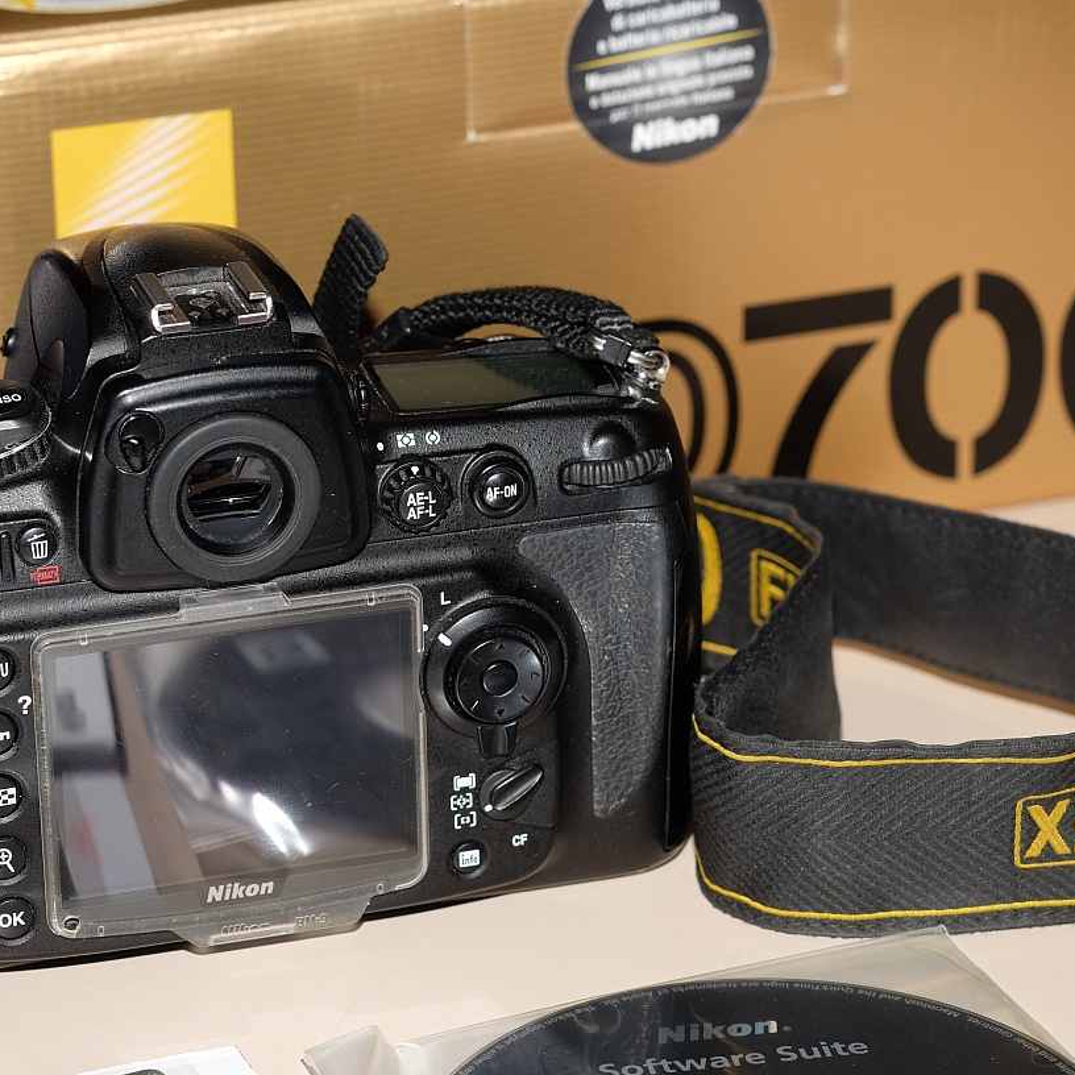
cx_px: 399
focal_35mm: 120
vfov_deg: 14.5
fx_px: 4216
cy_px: 520
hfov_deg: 14.5
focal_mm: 60
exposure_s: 1/125
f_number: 5.6
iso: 200
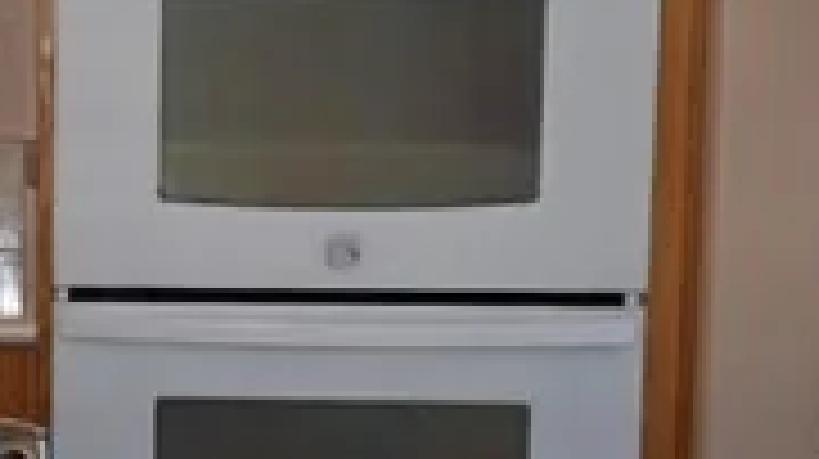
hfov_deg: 17.1
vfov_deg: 10.8
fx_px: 2430
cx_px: -446
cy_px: 254
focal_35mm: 112
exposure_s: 1/60
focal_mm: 19
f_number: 4
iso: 220
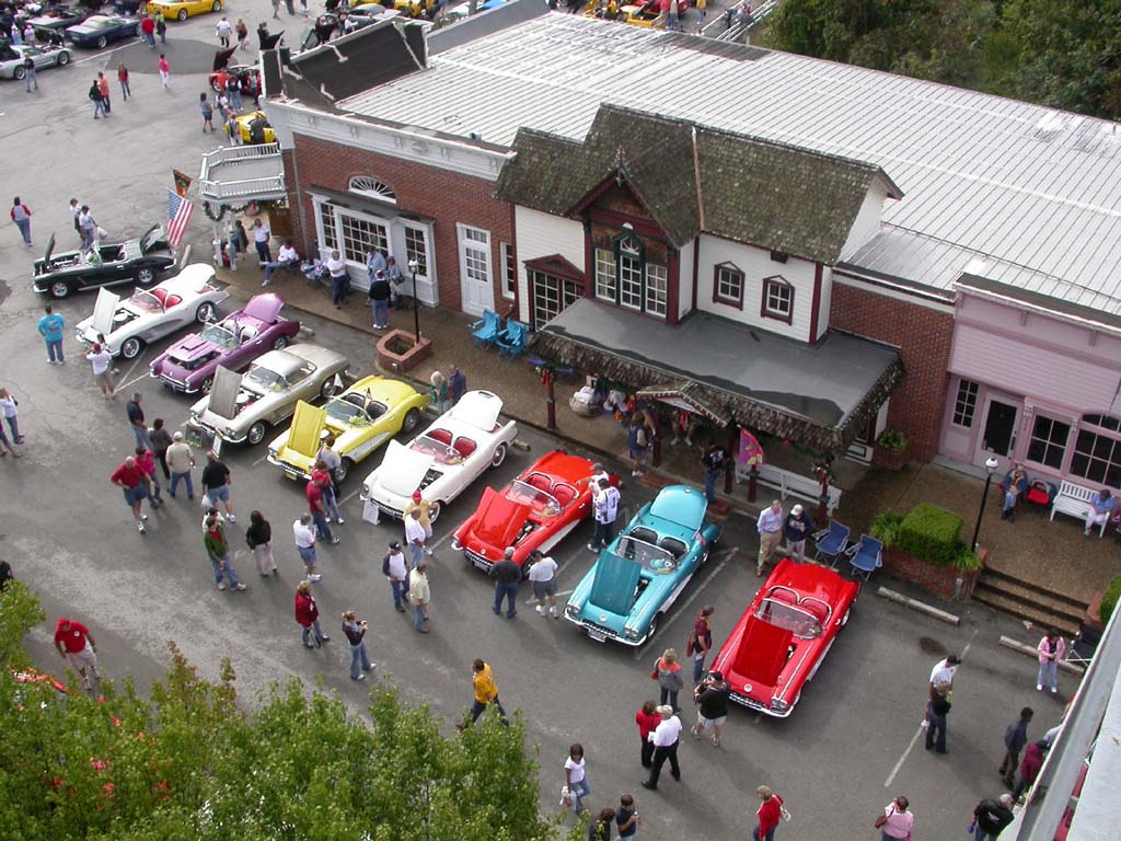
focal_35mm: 38
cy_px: 420
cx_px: 560
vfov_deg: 37.7
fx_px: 1231
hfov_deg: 49.0
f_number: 6
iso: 100
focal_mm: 7.85
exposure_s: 1/240
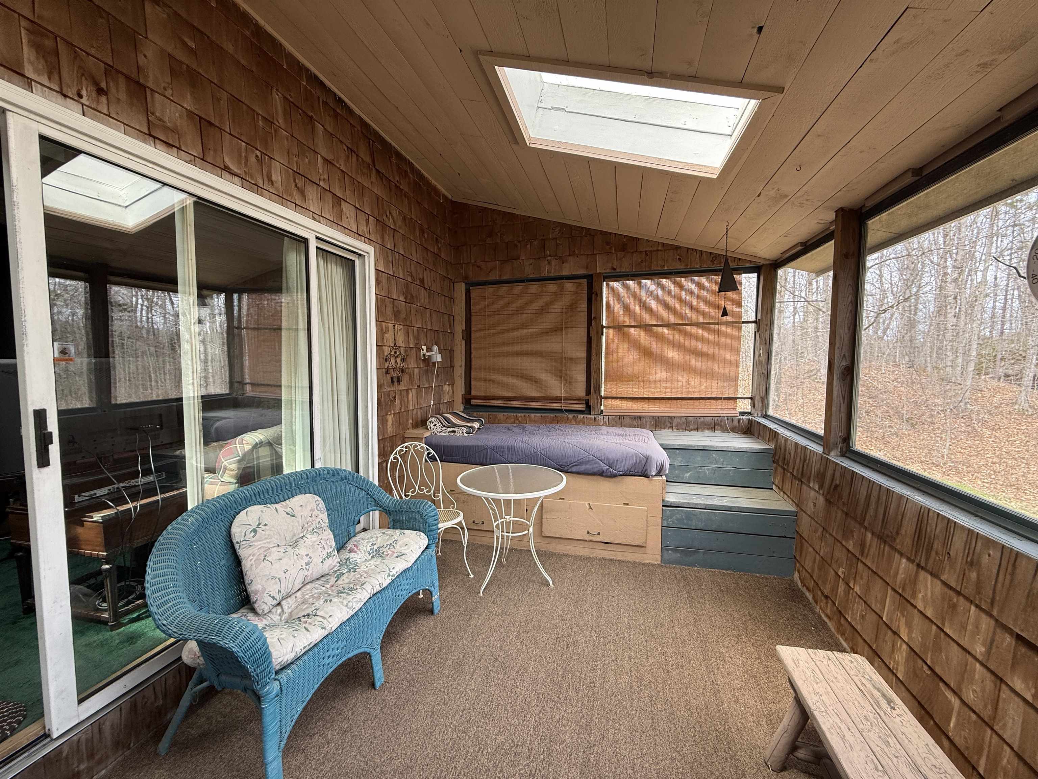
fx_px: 420
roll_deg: +0.8
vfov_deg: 85.7
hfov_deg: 102.1
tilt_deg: -3.3
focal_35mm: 14
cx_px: 519
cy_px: 390
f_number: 2.2
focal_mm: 2.22
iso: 64
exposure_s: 1/99
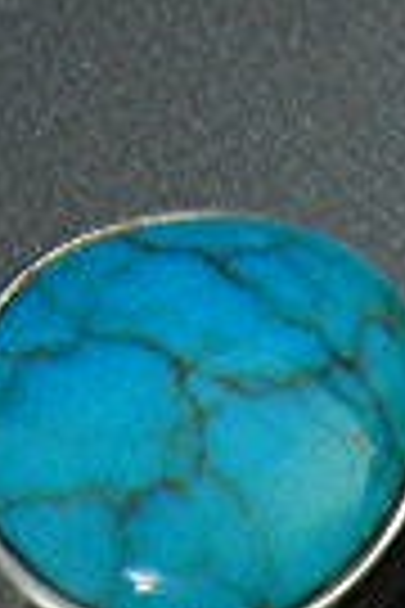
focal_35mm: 440
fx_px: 7424
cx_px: -86
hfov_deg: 3.1
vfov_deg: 4.7
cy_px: 892
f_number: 8.8
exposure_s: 1/30
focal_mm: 16
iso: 800
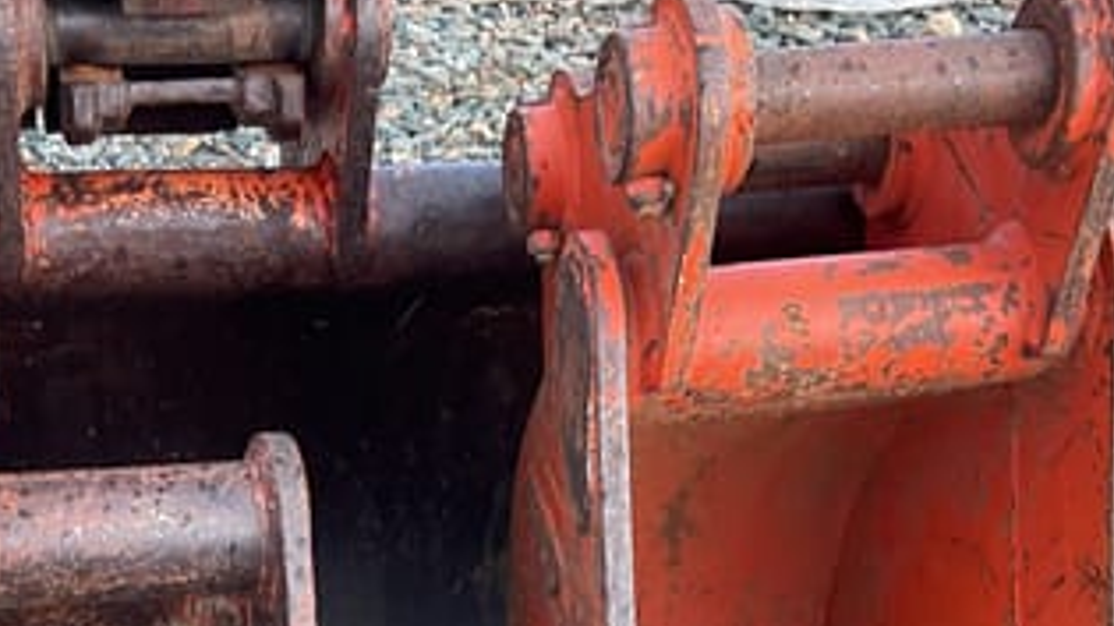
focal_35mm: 77
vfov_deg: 14.4
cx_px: 244
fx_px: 2274
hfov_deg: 27.1
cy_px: 990
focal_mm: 3
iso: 20
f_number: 1.8
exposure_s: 1/120
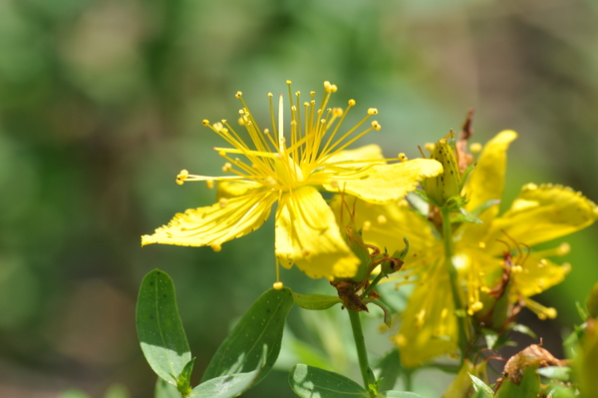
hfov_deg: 13.1
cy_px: 199
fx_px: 2614
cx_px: 299
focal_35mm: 158
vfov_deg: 8.7
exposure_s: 1/200
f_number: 11
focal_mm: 105
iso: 200
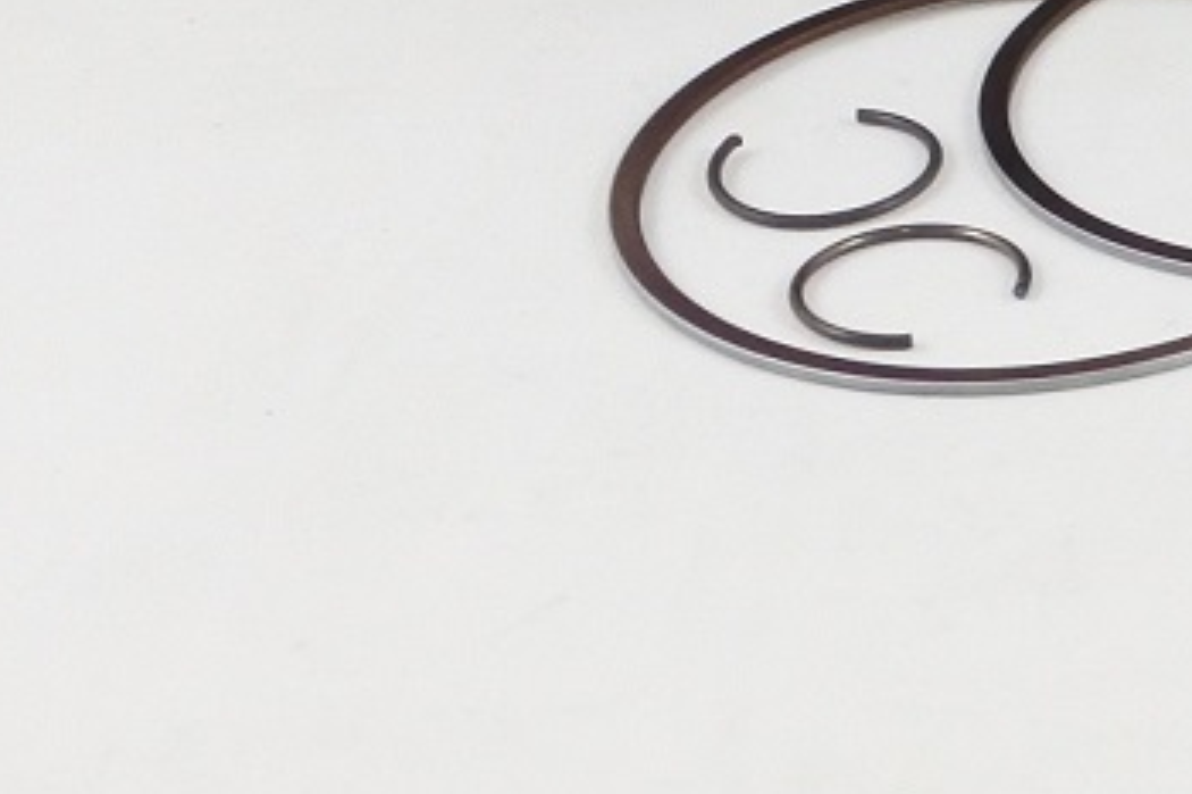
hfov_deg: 11.3
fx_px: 5626
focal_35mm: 170
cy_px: -729
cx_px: 2071
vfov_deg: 7.8
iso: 500
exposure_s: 1/125
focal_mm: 12.8
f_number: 4
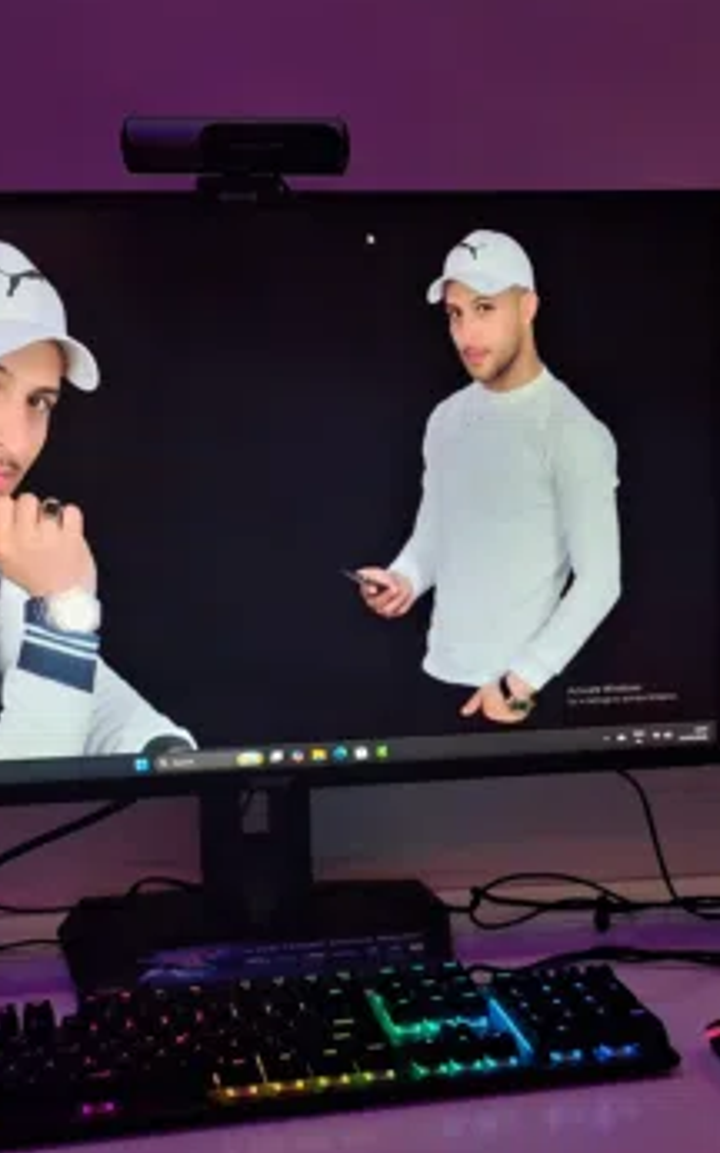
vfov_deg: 37.8
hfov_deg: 24.4
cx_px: 377
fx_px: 1665
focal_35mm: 53
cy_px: 763
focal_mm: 4
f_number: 1.8
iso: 400
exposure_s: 1/100
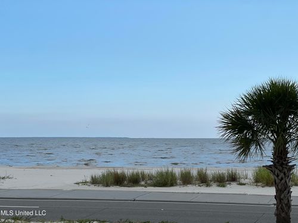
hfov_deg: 25.3
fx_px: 663
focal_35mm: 77
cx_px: 149
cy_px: 112
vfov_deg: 19.1
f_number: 2.8
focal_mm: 9
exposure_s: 1/506
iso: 32
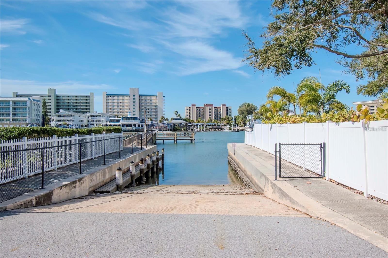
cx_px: 194
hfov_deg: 61.9
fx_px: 323
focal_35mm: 30
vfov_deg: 43.6
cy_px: 129
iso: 640
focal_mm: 20
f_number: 7.1
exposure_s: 1/4000
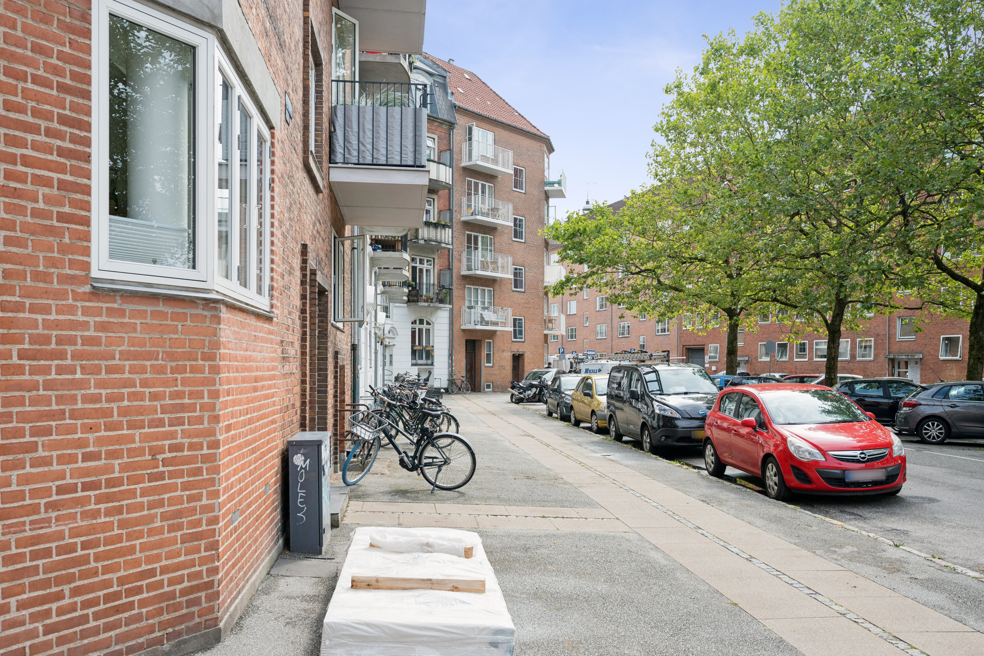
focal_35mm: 30
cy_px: 328
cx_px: 492
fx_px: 820
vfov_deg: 43.6
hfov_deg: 61.9
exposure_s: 1/640
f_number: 6.3
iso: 400
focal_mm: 30
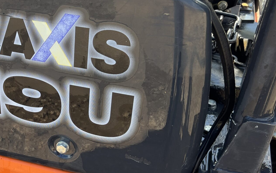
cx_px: 52
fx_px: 421
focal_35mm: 56
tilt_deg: -35.9
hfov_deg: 35.0
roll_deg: +0.8
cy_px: 108
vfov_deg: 23.1
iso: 50
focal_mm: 5.7
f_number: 1.5
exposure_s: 1/404
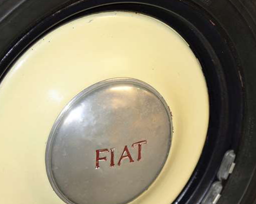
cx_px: 140
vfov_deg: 15.0
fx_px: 772
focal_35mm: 102
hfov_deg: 18.8
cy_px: 146
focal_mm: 58
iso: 720
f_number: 4
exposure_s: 1/60
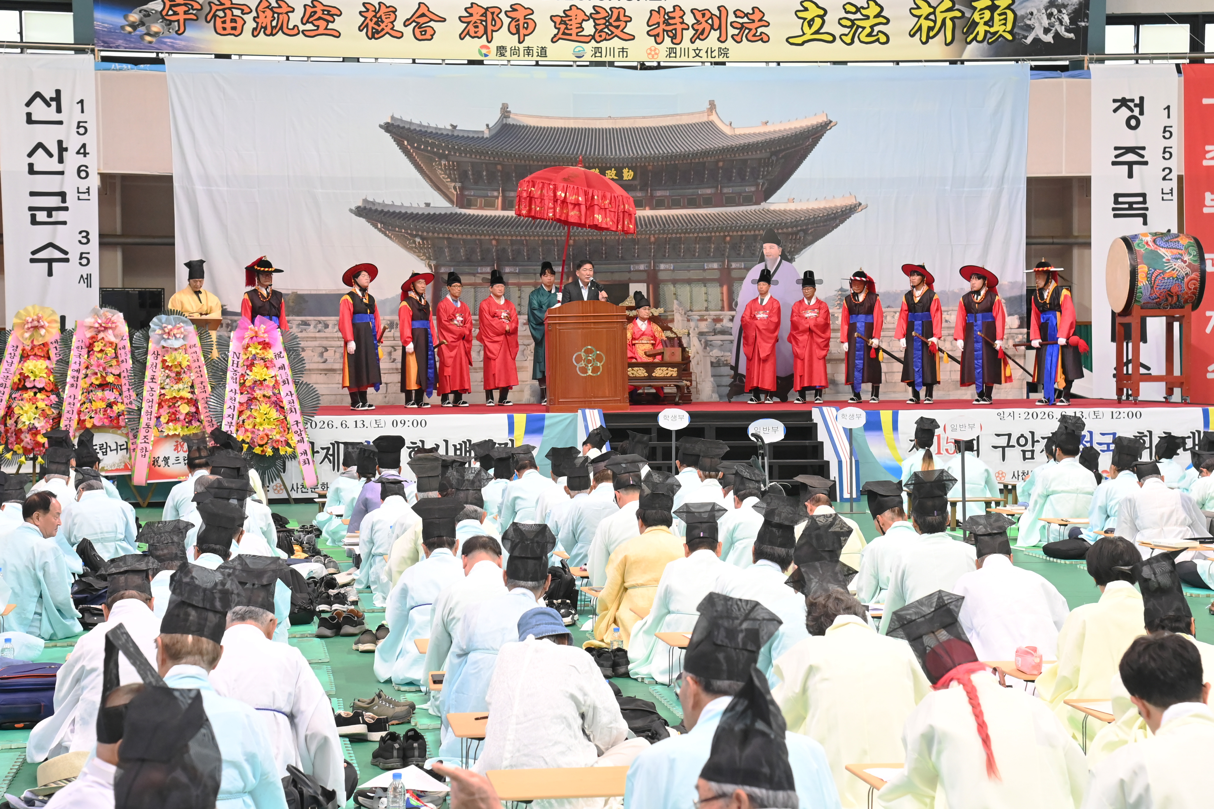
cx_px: 607
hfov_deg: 31.0
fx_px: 2192
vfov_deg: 20.9
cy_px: 404
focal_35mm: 65
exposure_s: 1/250
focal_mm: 65
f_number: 6.3
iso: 4000
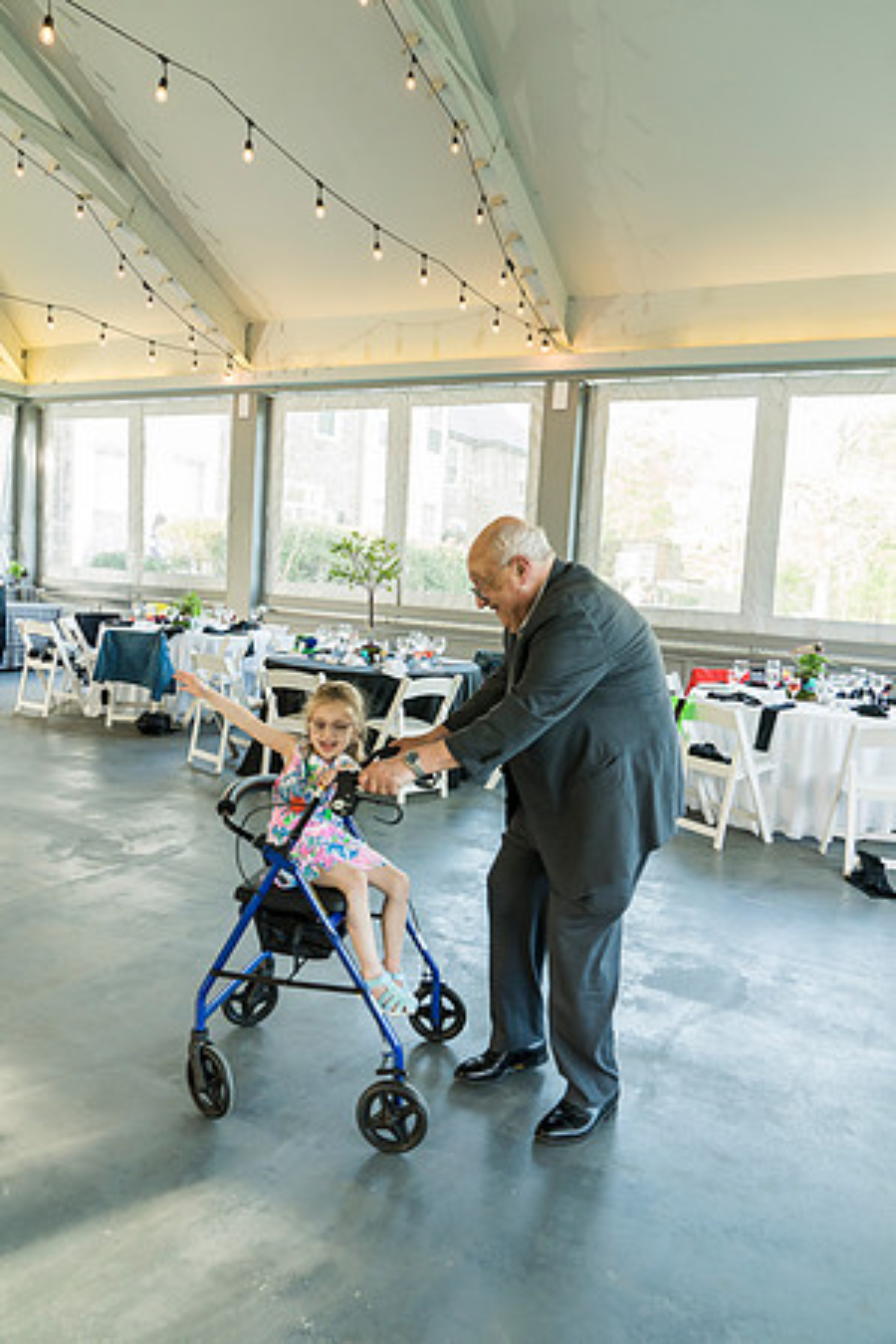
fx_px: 933
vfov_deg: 71.5
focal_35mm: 25
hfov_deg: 51.3
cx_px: 448
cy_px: 672
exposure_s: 1/100
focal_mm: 25
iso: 1250
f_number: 4.5
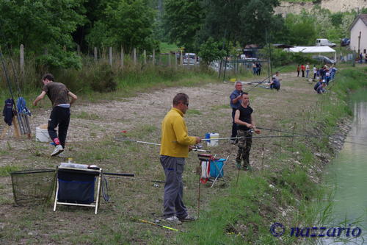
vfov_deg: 15.2
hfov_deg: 22.6
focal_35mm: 90
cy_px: 122
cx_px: 184
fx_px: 917
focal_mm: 60
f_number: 8
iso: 400
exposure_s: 1/400
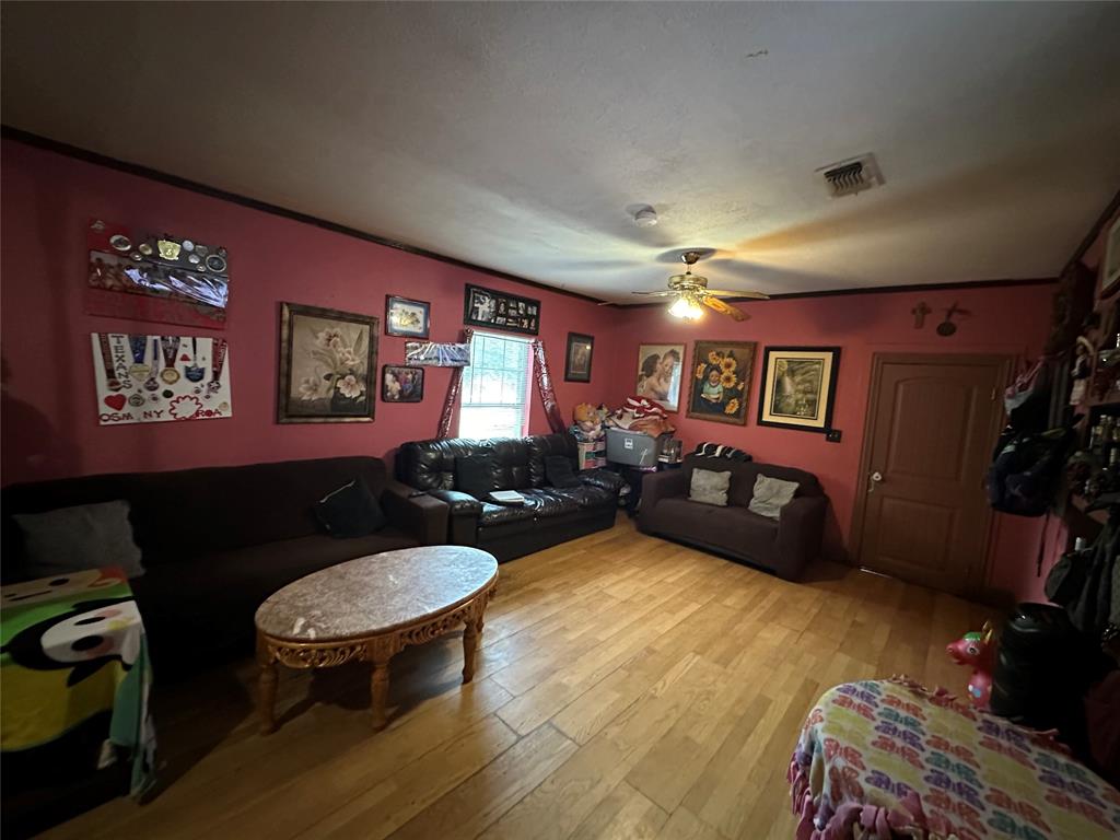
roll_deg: -4.7
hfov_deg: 102.1
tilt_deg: -4.0
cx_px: 560
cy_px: 420
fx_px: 453
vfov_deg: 85.7
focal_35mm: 14
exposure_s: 1/30
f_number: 2.2
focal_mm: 2.22
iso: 1000
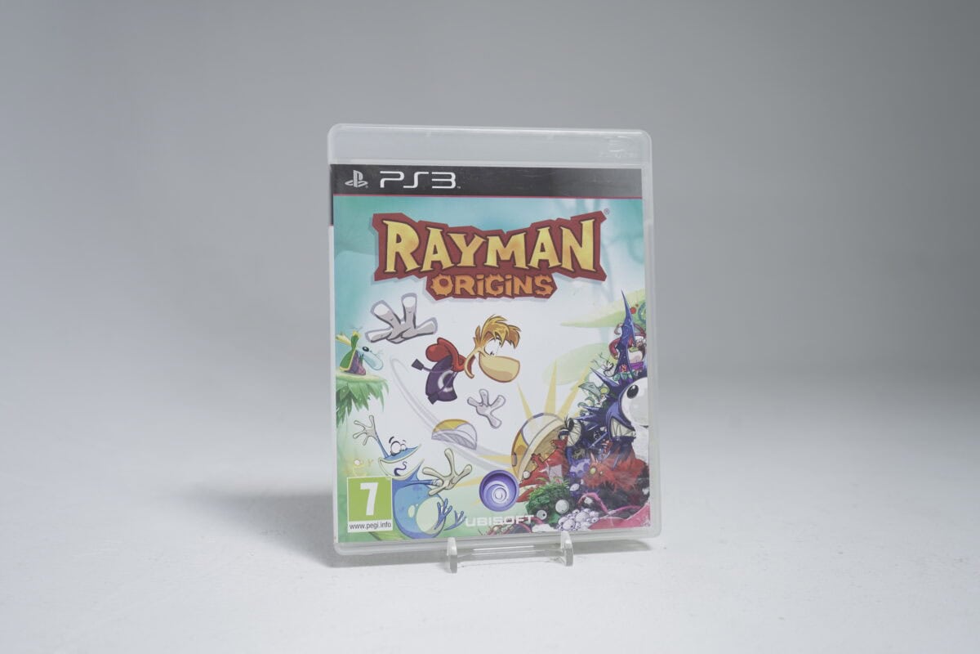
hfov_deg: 51.9
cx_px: 490
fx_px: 1007
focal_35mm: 37
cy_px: 327
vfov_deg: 35.9
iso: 640
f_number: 5.6
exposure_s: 1/25
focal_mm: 37
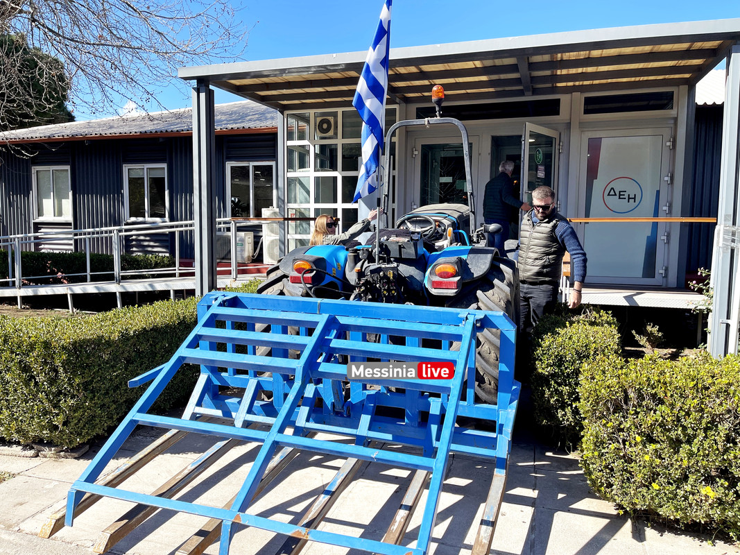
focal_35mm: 25
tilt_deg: -4.6
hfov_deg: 69.4
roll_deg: -1.2
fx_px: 534
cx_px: 370
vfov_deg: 54.9
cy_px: 278
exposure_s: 1/1715
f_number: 1.6
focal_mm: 5.1
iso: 32
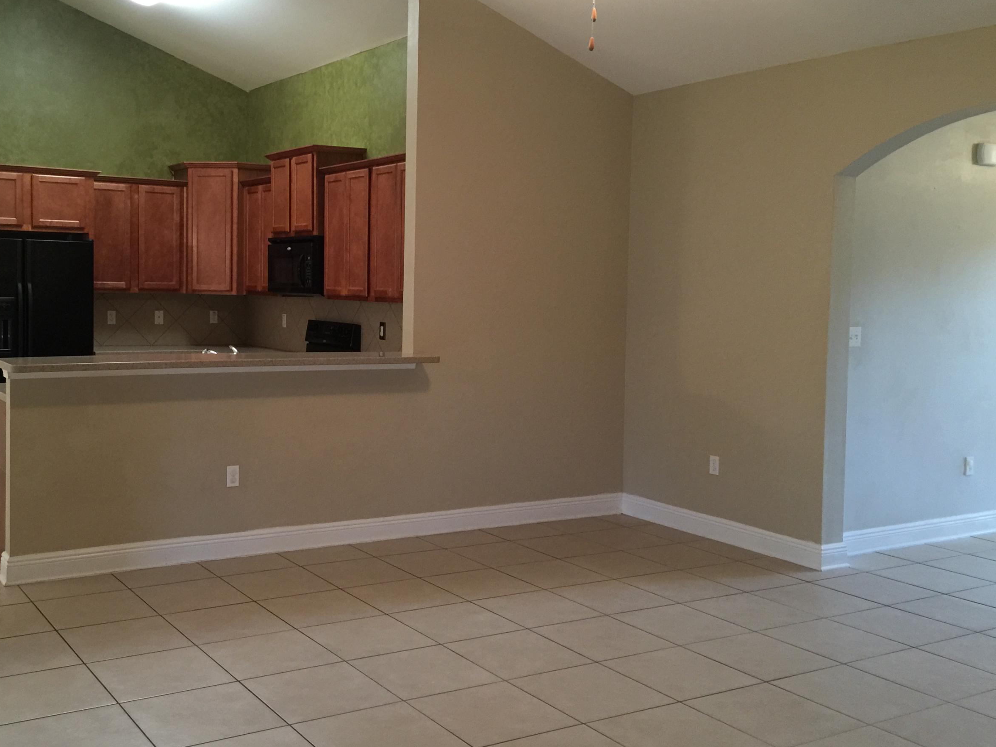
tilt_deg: -4.6
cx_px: 399
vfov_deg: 38.7
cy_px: 344
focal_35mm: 37
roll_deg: -1.7
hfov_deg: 49.8
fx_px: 1065
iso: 125
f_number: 2.2
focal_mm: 4.15
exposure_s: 1/10
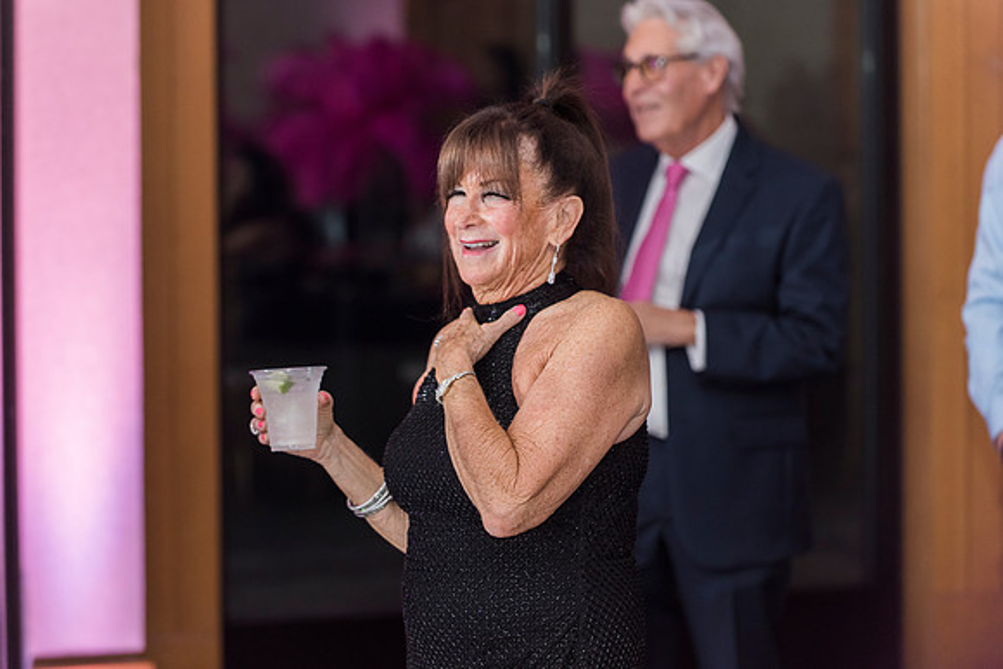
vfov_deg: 10.2
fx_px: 3746
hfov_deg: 15.3
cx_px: 484
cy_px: 323
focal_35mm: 134
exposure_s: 1/100
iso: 1000
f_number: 4
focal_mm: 130
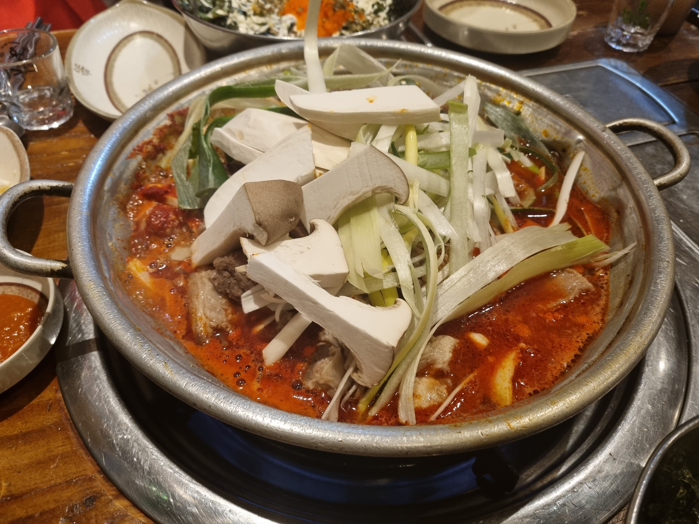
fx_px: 525
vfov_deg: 53.1
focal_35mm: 26
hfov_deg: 67.3
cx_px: 350
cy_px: 262
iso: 320
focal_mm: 5.4
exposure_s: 1/40
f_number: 1.8
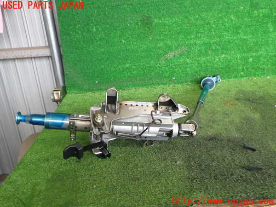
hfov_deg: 60.0
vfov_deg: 46.8
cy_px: 104
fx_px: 239
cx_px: 138
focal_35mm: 30
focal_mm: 5.4
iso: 250
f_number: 2.3
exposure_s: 1/60
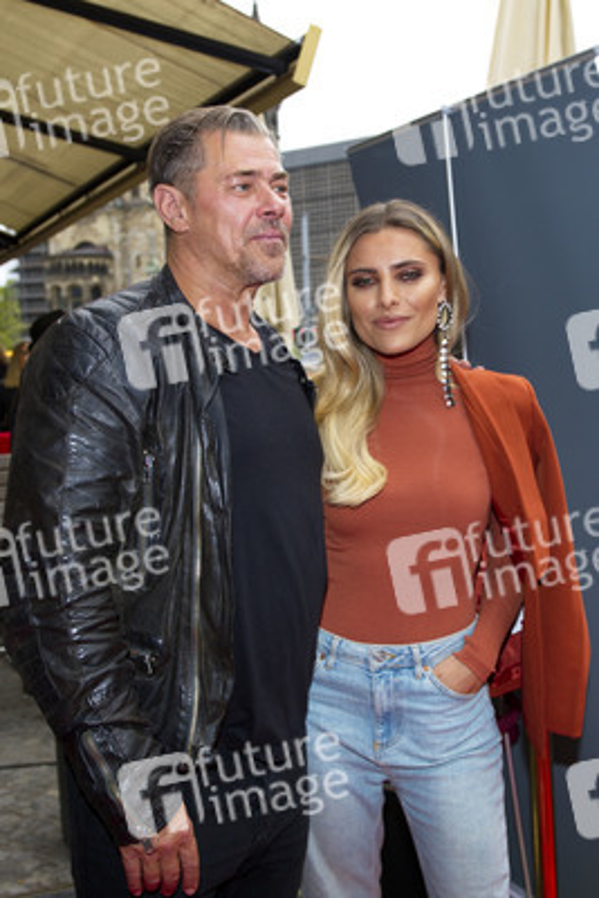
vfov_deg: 63.6
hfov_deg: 45.0
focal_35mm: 29
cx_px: 300
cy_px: 449
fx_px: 723
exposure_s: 1/250
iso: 400
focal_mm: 29
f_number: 5
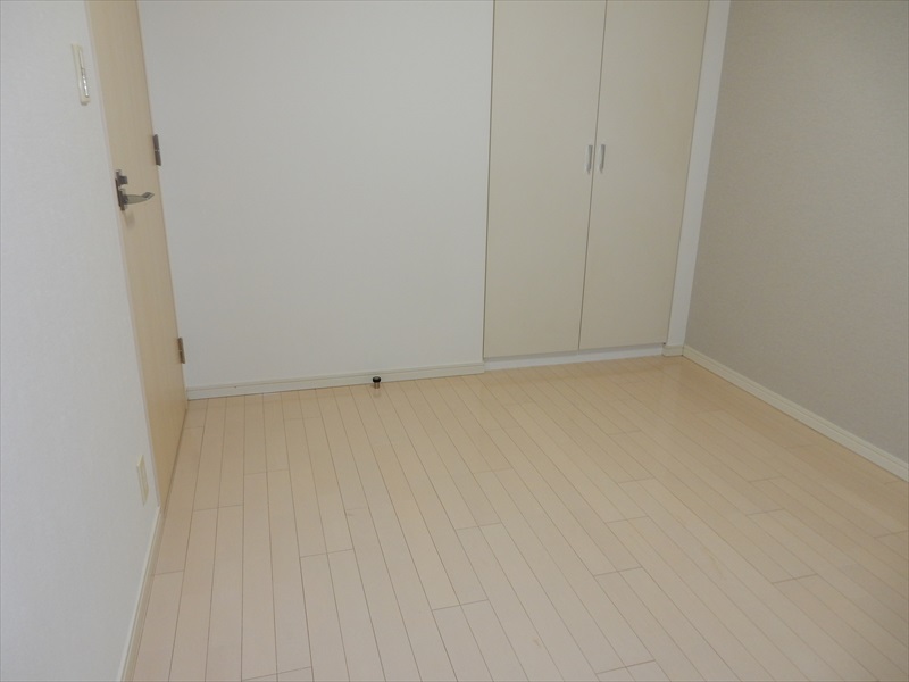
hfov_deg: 69.4
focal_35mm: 25
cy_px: 341
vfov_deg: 54.9
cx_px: 454
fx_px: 656
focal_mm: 4.5
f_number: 3.7
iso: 200
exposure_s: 1/30
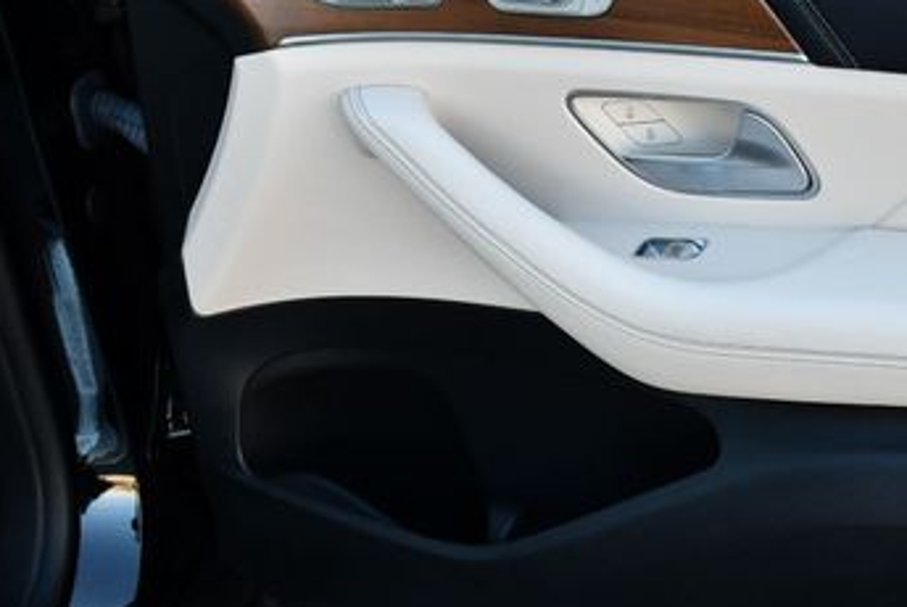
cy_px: 301
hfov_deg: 29.3
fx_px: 1689
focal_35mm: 67
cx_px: 749
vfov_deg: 20.4
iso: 400
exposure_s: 1/250
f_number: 5
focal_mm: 18
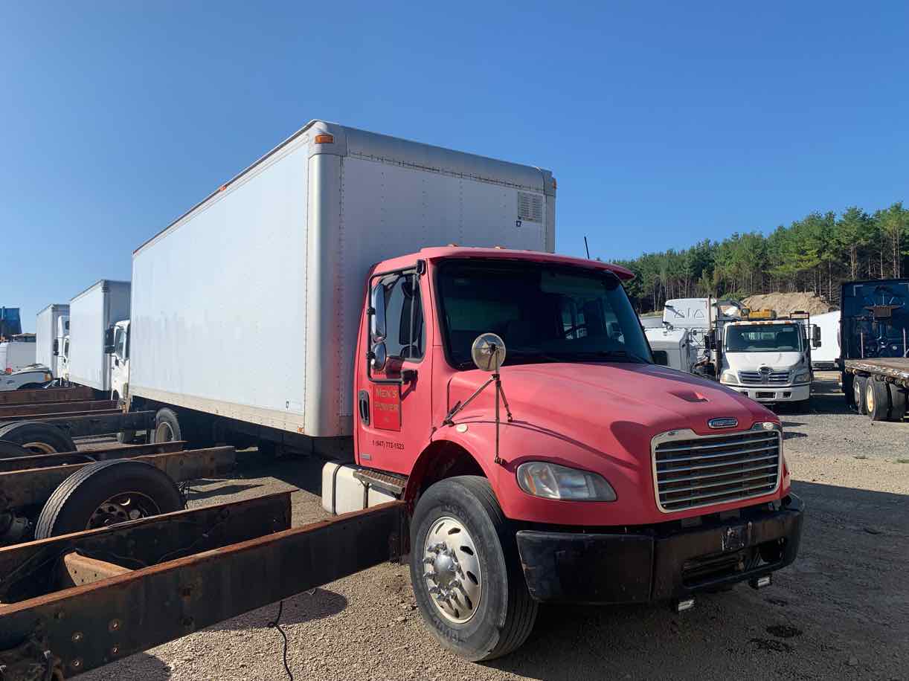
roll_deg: +1.1
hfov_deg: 67.3
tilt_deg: +3.0
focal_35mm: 26
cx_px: 454
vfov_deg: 53.0
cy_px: 340
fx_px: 683
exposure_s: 1/2481
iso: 25
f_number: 1.8
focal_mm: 4.25
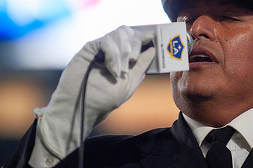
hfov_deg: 6.0
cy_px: 70
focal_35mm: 341
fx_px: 2394
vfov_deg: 4.0
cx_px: 205
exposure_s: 1/2000
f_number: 2.8
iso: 1600
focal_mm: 200
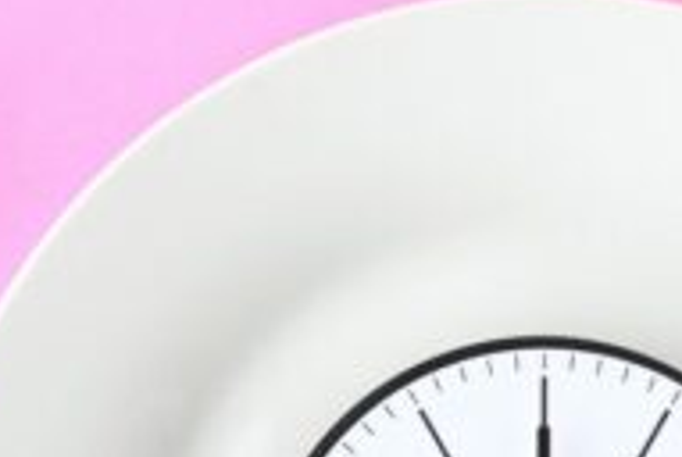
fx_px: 2580
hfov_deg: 15.0
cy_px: 621
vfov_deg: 9.9
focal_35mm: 136
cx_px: 543
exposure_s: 1/60
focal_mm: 40
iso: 640
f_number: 13
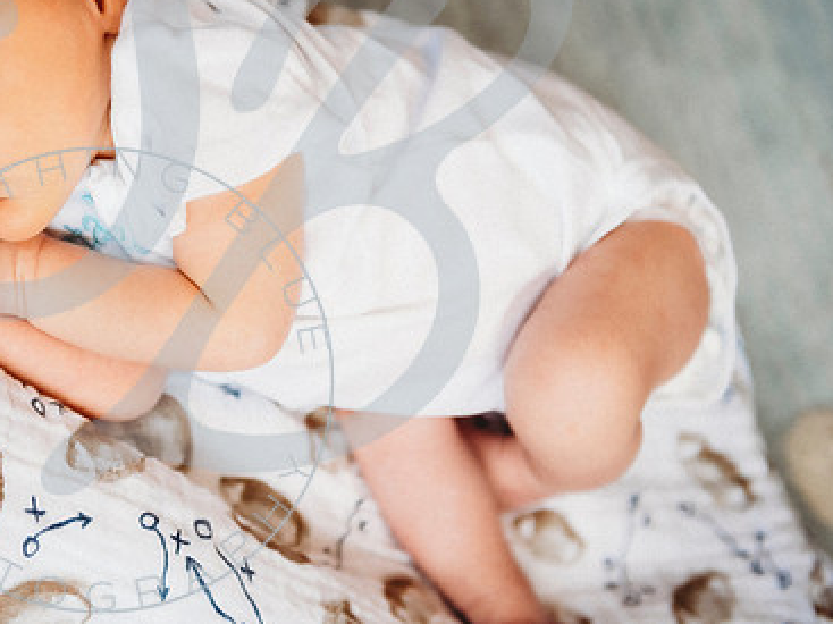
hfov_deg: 26.4
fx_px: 1756
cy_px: 189
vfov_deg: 20.1
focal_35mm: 73
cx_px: 213
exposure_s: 1/125
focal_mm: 48
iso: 1000
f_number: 2.8
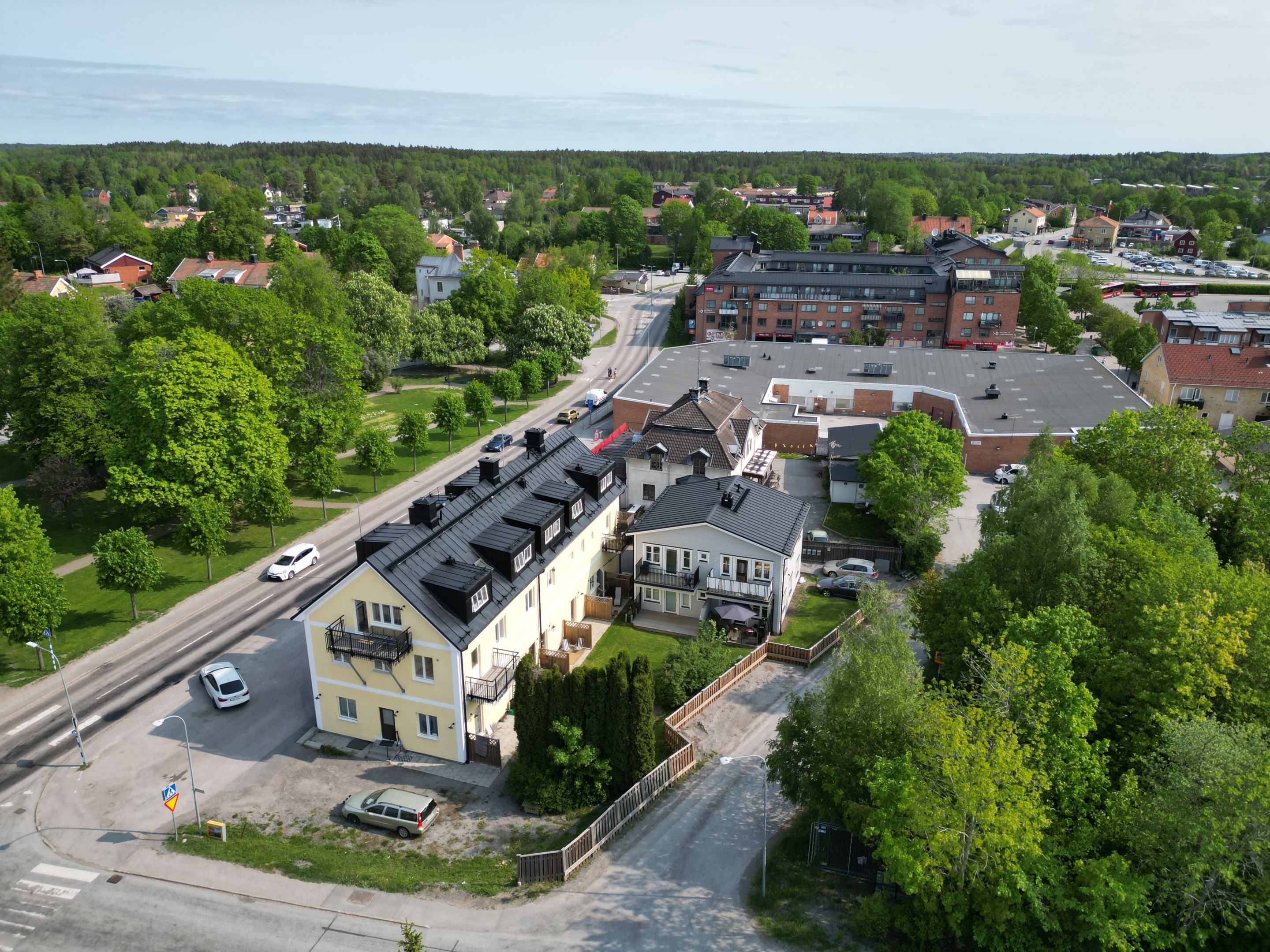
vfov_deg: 56.8
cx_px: 635
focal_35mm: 24
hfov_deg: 71.6
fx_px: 881
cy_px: 476
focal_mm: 6.72
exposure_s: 1/2500
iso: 140
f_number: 1.7
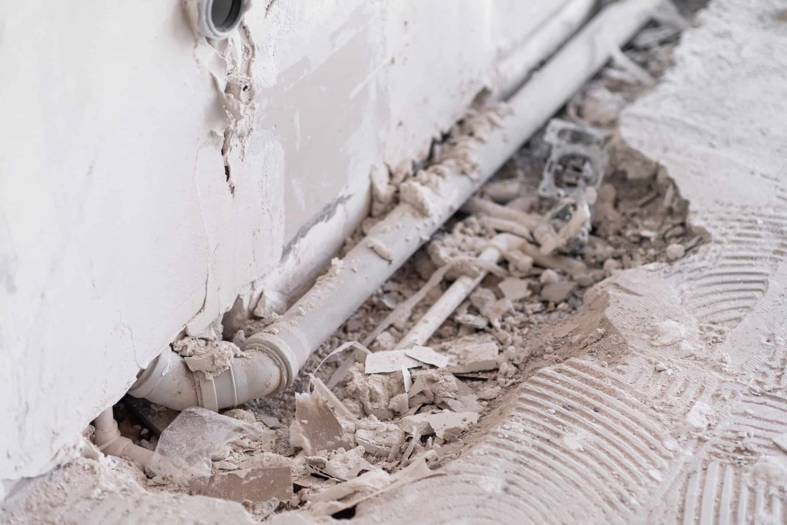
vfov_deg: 16.3
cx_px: 394
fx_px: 1836
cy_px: 262
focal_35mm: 84
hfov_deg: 24.2
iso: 1250
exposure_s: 1/180
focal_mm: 56
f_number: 1.6
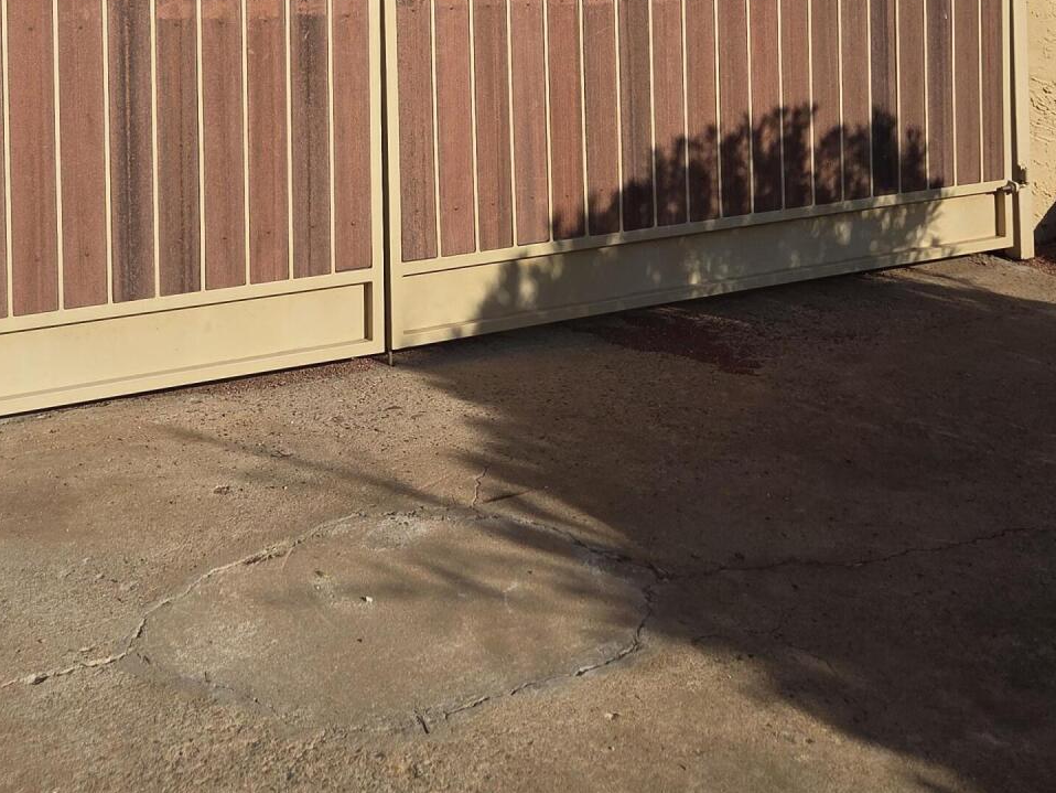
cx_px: 445
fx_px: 1465
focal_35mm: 48
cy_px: -61
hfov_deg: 39.5
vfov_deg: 27.9
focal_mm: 5.4
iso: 64
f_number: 1.8
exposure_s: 1/7891
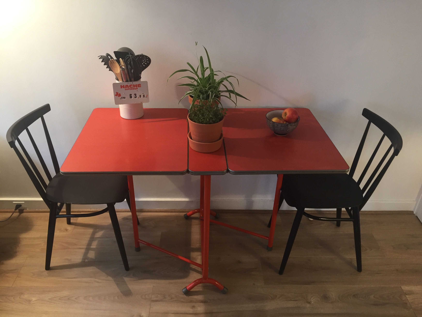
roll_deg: -2.8
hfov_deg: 61.7
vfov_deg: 48.2
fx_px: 354
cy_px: 158
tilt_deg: -32.7
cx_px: 211
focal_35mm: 29
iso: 160
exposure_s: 1/33
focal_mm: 4.15
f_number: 2.2
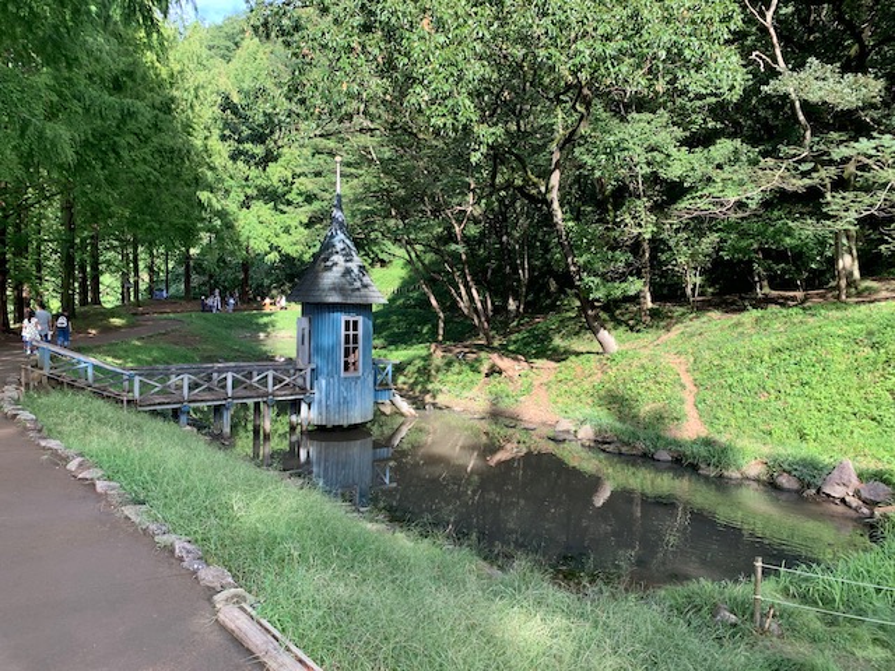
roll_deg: -2.2
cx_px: 448
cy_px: 336
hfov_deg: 67.3
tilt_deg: -2.7
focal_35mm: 26
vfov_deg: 53.1
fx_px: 672
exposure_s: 1/208
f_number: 1.8
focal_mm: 4.25
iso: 25
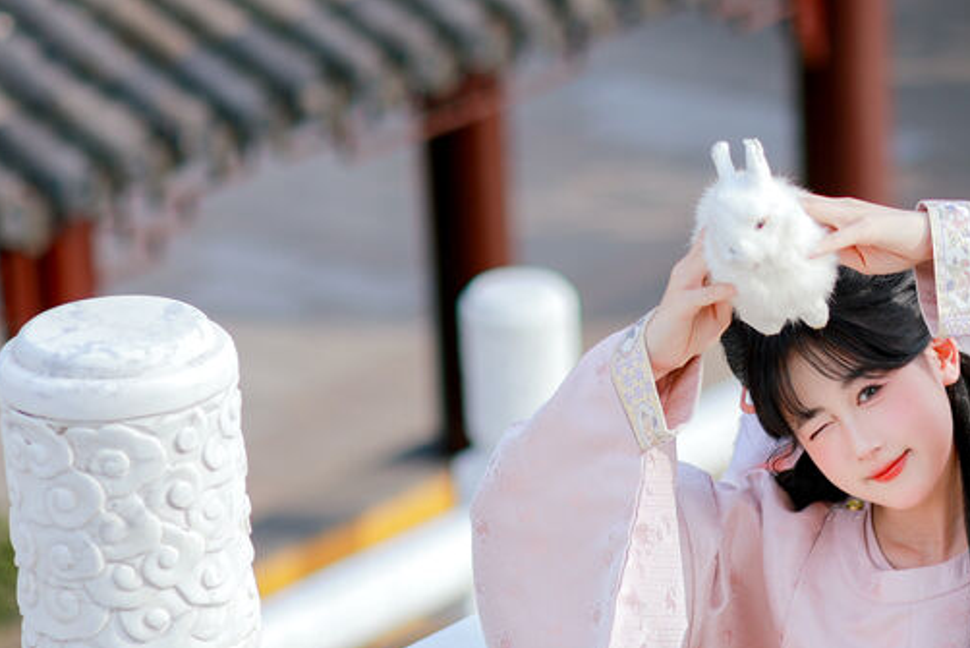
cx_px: 1119
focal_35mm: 203
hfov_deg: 10.0
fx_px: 5471
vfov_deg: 6.7
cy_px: 692
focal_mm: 85
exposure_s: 1/1600
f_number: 2.2
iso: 100
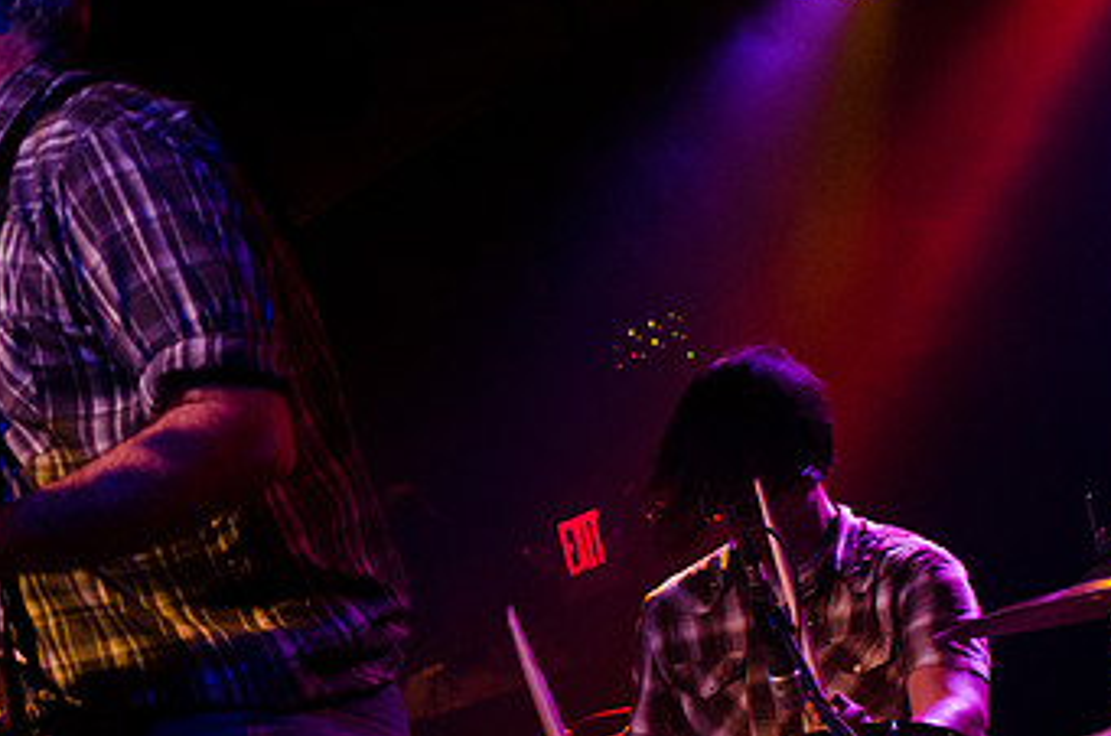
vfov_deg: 13.4
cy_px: 449
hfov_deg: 19.8
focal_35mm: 102
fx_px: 3142
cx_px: 228
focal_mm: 40
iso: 2000
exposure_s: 1/60
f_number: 2.8
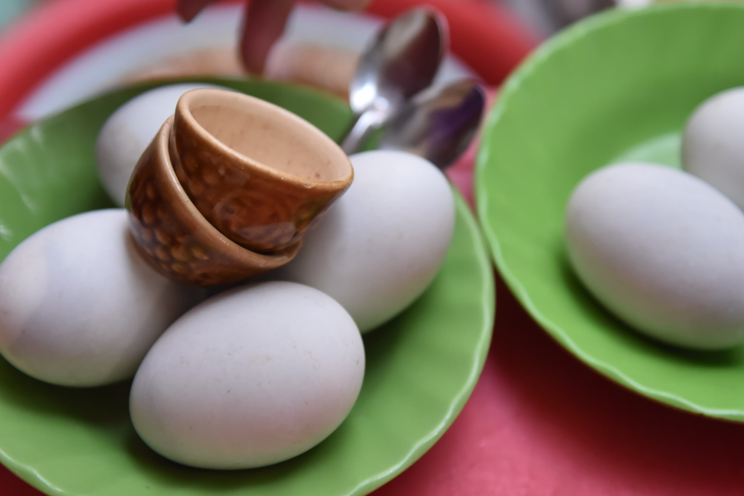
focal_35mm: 79
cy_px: 203
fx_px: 1633
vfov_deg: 17.3
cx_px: 348
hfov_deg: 25.7
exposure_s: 1/200
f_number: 2.8
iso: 1600
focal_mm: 50
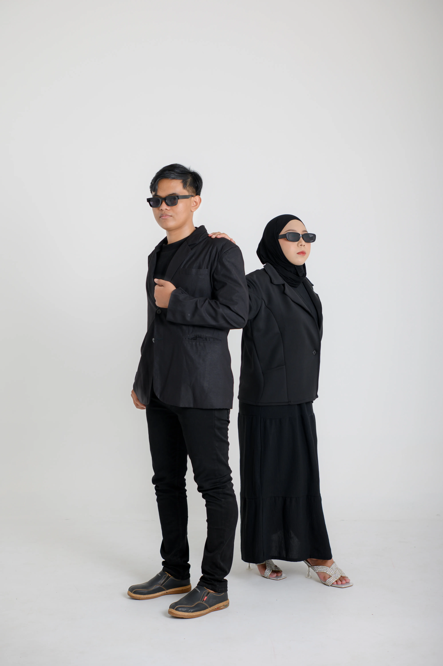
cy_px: 333
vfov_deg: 39.6
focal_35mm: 50
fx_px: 924
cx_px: 222
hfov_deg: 27.0
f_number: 4
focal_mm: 50
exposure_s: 1/160
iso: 125
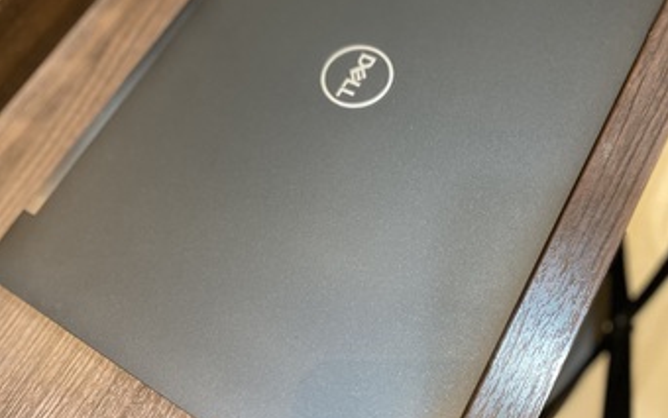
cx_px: 335
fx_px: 674
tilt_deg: -59.9
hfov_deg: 52.7
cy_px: 154
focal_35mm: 37
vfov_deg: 34.3
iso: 400
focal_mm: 4.25
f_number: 1.8
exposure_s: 1/40
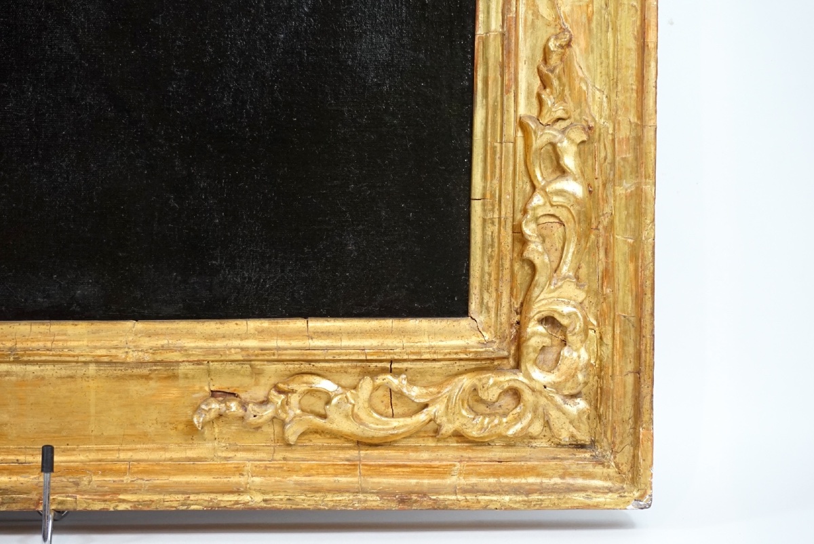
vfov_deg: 10.2
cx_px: 407
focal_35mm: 135
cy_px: 272
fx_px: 3055
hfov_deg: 15.2
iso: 1250
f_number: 5
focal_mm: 90
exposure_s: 1/160
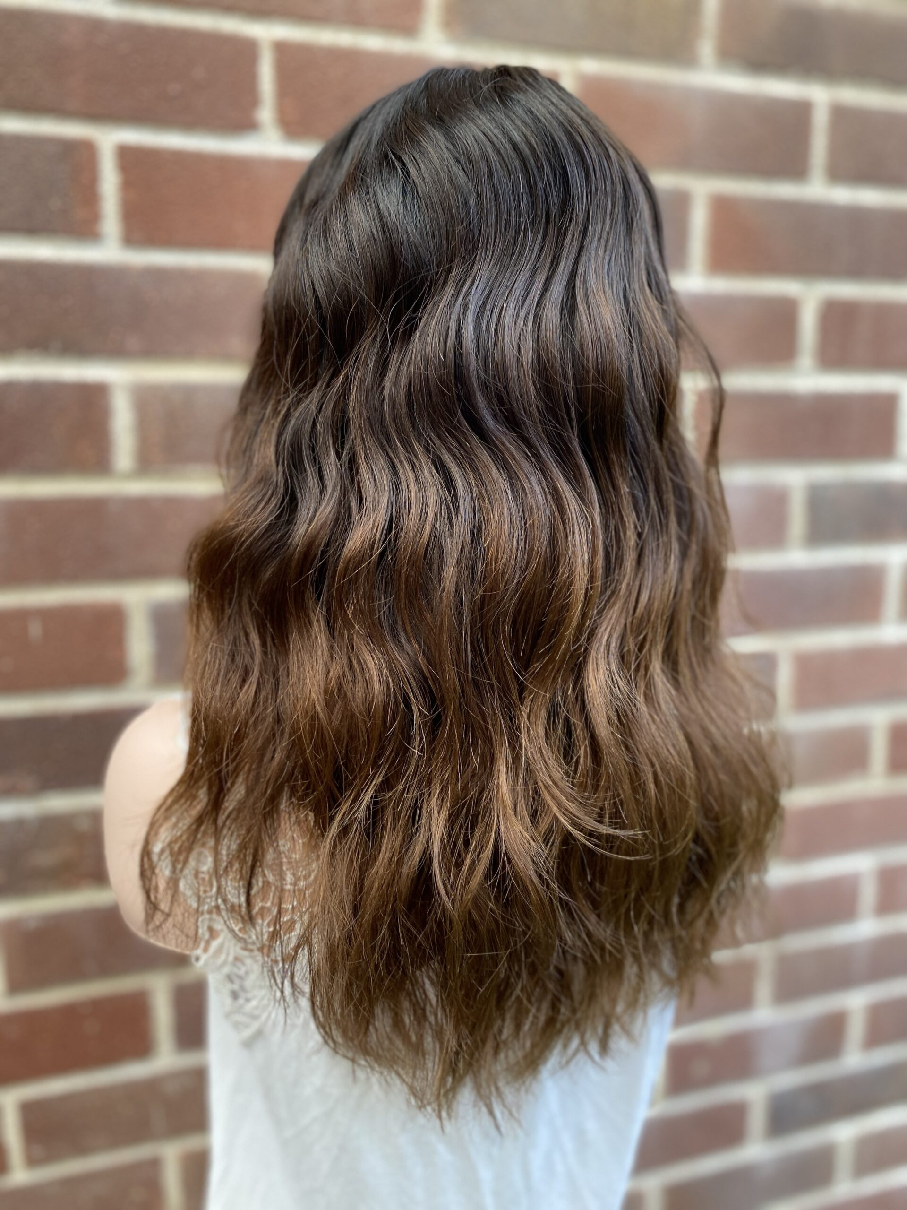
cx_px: 454
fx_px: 908
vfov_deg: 67.3
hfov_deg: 53.1
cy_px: 605
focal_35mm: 26
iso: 125
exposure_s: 1/109
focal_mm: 4.25
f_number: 1.8
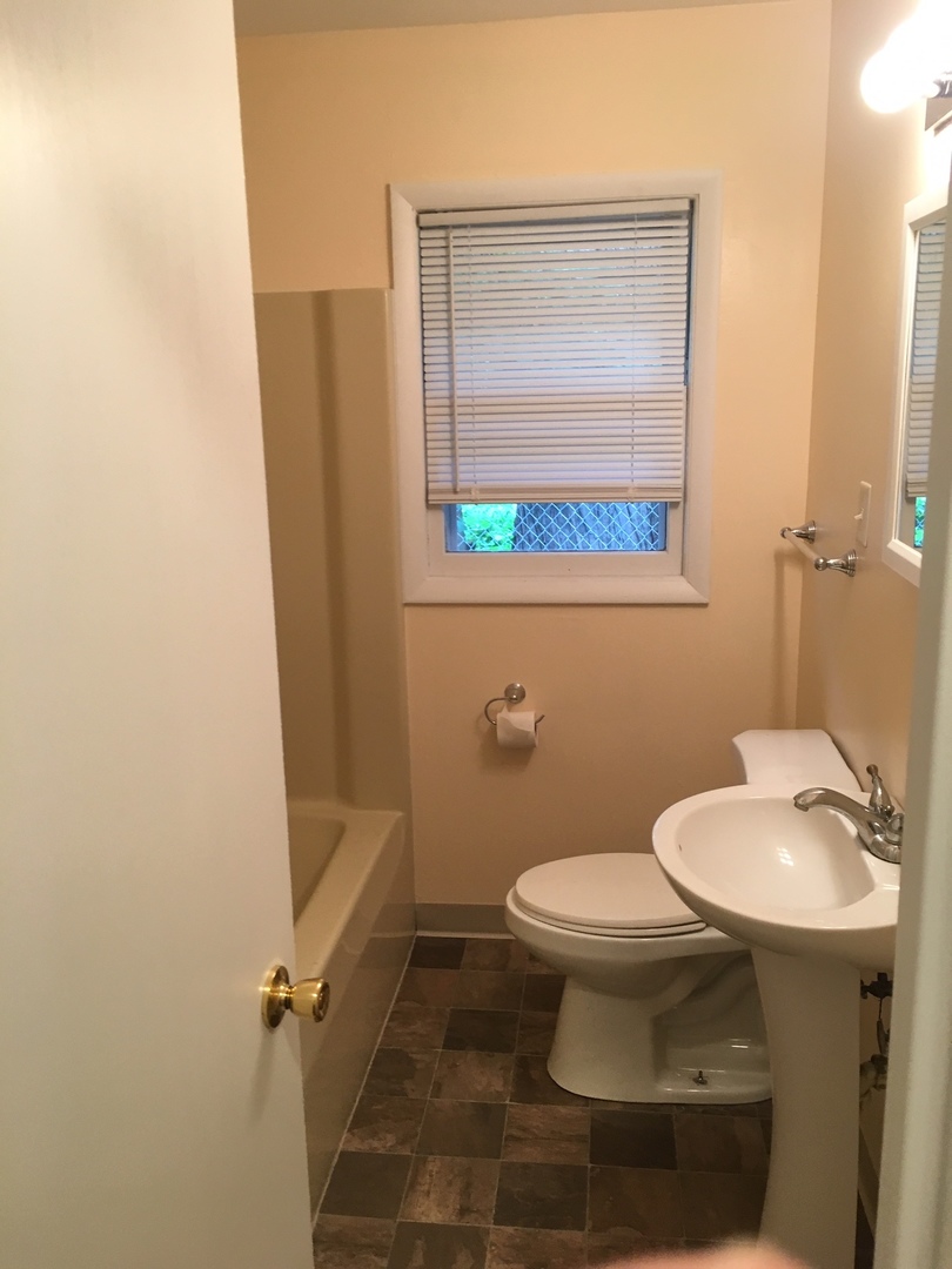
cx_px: 476
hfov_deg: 48.2
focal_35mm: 29
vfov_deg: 61.7
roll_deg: +2.2
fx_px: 1063
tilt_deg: -13.9
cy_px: 634
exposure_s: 1/30
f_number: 2.2
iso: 80
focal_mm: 4.15
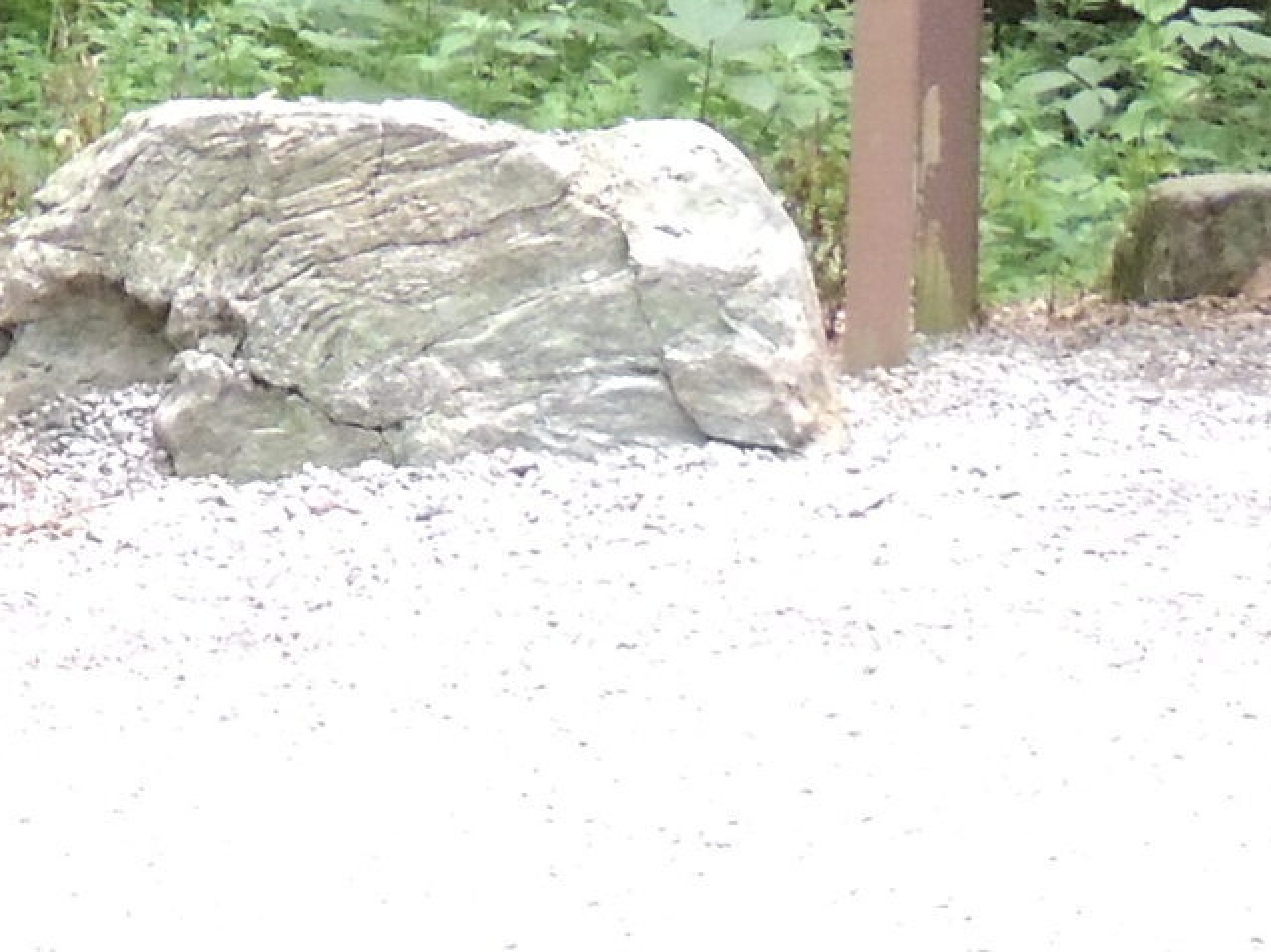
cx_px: -693
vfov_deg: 5.5
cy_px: -960
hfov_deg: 7.3
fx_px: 9726
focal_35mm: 265
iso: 1000
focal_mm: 9.8
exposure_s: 1/80
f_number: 3.7
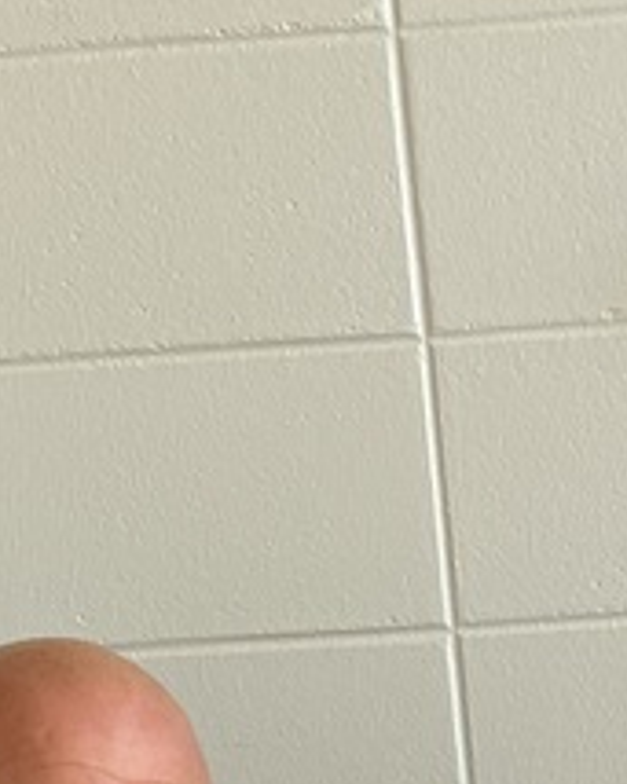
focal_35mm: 117
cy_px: 1660
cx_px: 891
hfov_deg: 12.6
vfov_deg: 13.6
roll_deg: +3.7
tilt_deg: -15.4
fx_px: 2716
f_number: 1.6
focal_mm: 5.1
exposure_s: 1/60
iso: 80
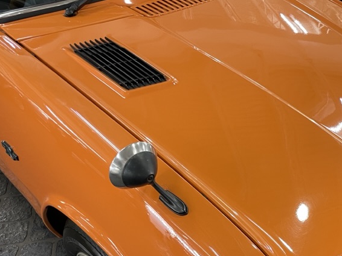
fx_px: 465
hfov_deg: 38.8
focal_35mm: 47
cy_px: 183
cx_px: 275
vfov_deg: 30.5
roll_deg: -1.9
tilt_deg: -42.4
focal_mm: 4.2
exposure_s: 1/50
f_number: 1.6
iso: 125
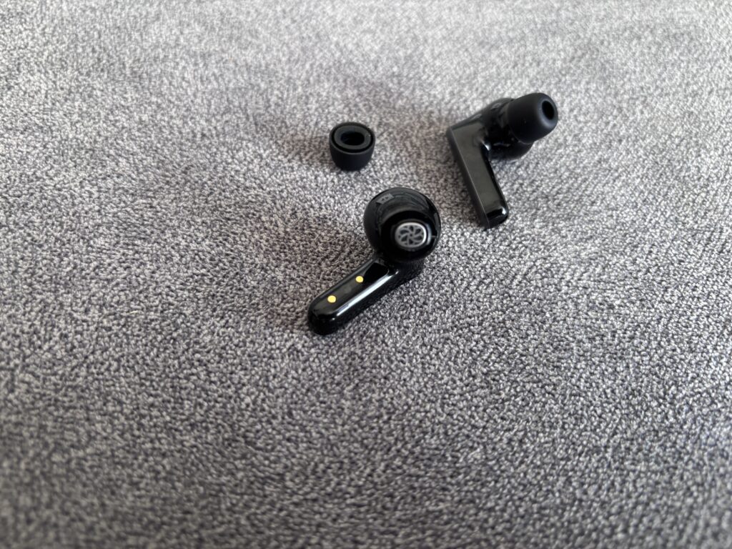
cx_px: 366
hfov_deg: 67.3
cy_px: 274
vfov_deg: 53.1
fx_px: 550
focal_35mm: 26
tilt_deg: -53.4
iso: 200
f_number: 1.6
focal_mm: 5.96
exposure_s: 1/60
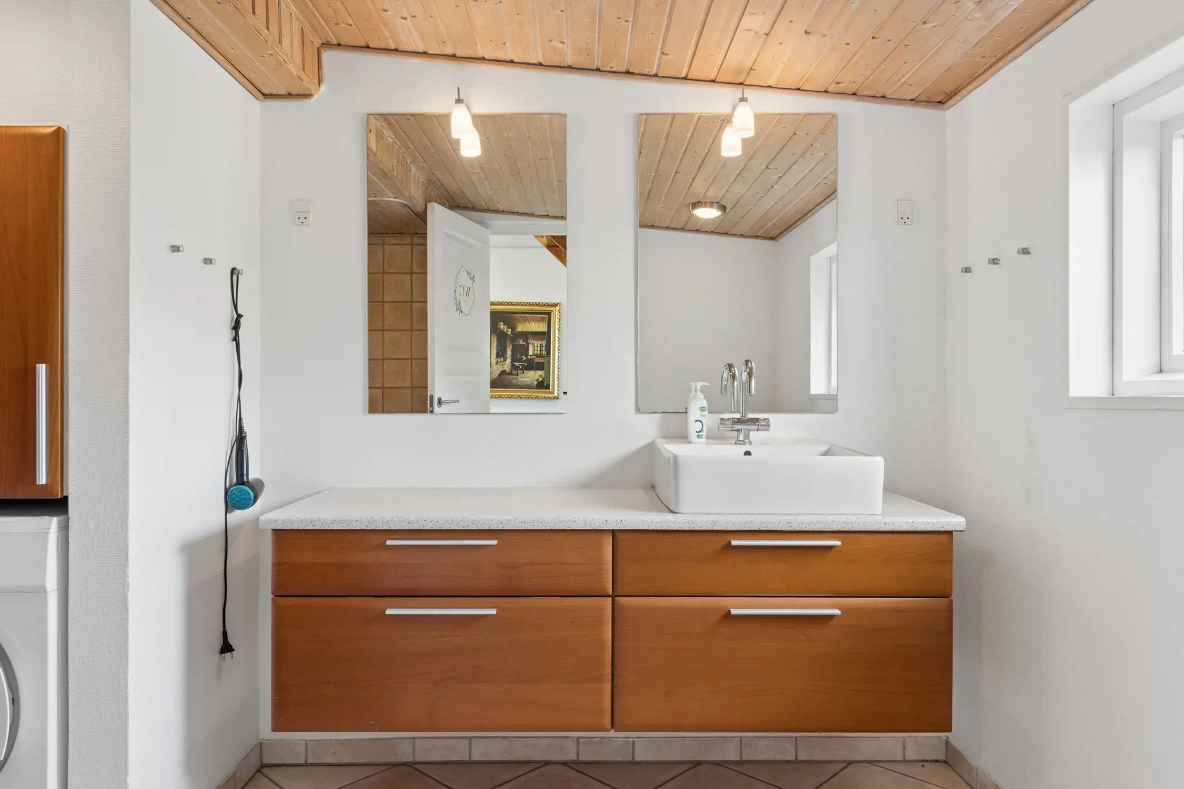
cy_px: 394
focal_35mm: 26
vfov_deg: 50.4
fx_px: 839
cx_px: 592
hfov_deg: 70.4
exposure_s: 1/8
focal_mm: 17
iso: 200
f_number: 8
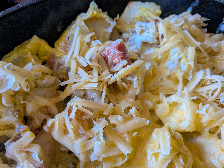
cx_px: 112
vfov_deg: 56.8
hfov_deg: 71.6
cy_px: 84
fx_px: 155
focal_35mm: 24
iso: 609
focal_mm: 4.53
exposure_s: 1/120
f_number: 1.7
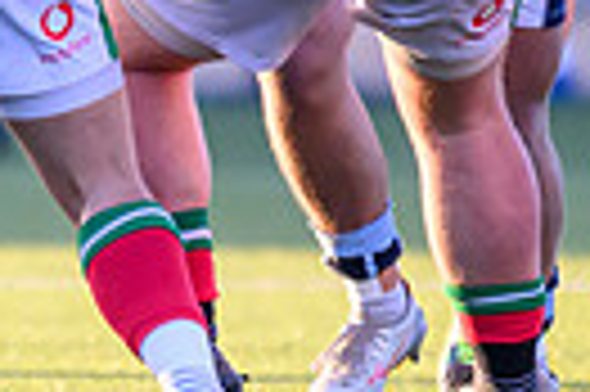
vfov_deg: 0.4
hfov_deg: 0.6
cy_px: 75
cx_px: -310
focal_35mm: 3260
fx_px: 53361
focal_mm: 560
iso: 2000
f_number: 4
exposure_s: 1/1250
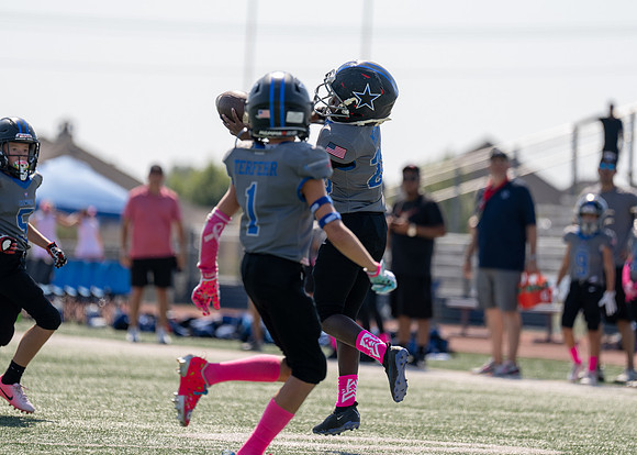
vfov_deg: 5.3
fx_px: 4877
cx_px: 313
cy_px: 173
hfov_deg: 7.5
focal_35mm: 270
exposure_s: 1/2000
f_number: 2.8
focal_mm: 200
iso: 100
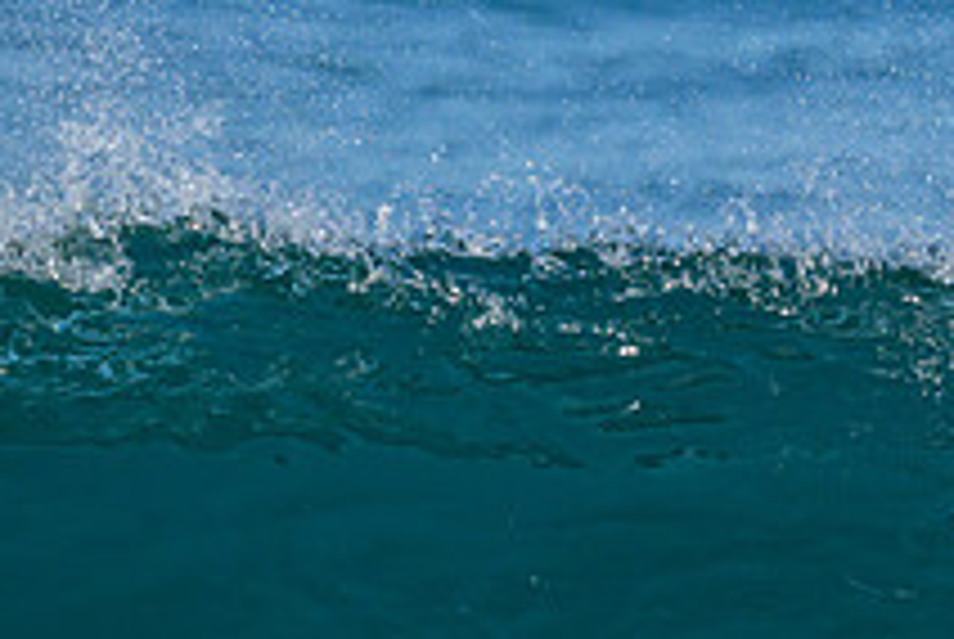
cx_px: 1092
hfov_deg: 0.7
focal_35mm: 3003
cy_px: 610
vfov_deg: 0.5
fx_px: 79689
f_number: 8
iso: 500
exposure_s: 1/2000
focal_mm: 800
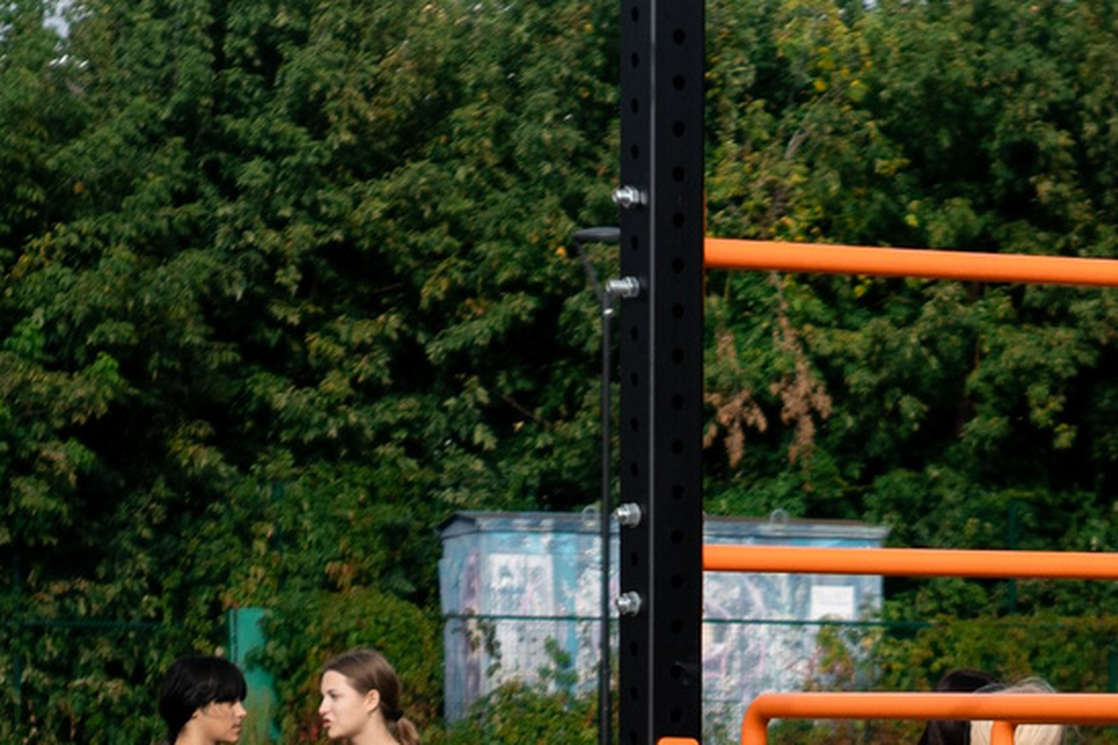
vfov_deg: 8.1
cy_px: 1313
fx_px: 5093
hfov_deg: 12.3
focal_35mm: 164
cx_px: 1216
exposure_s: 1/4000
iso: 100
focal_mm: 35
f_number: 2.5
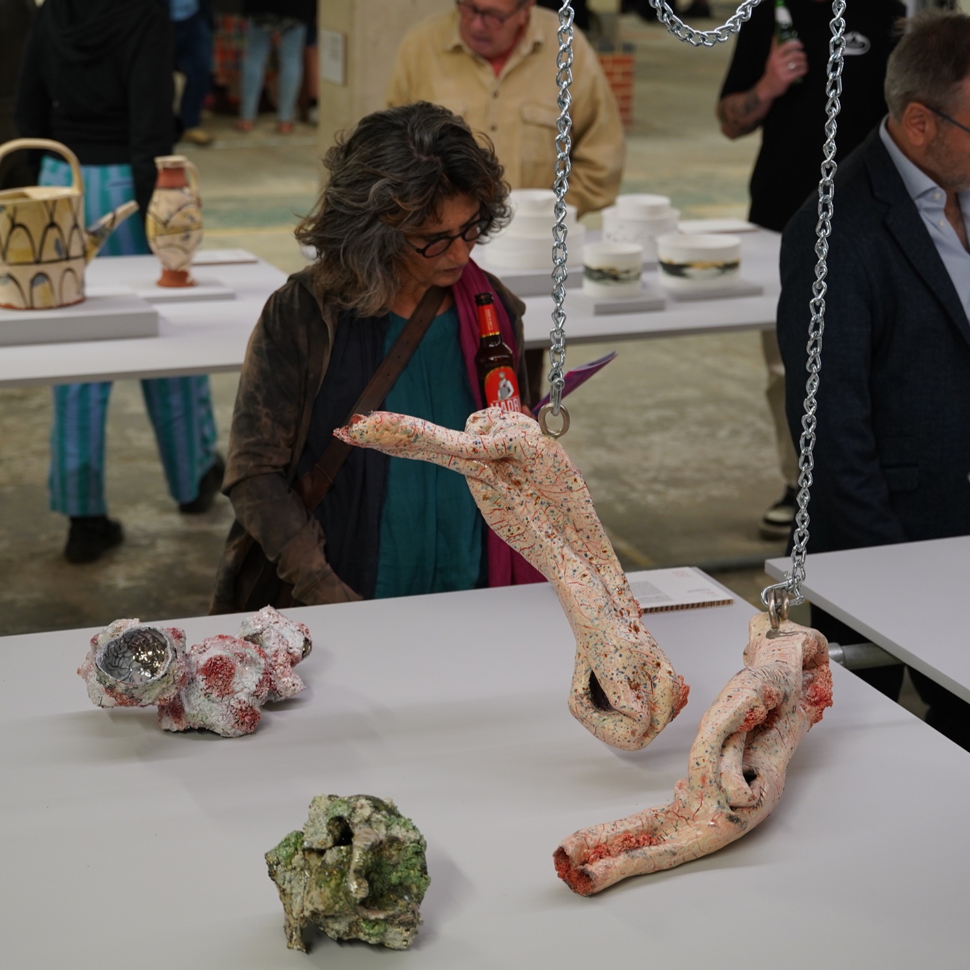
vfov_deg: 23.7
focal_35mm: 73
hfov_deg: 23.7
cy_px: 486
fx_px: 2314
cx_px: 462
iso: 800
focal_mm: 57
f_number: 4
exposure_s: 1/60
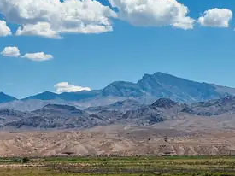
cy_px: 70
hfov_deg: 17.5
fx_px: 760
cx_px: 163
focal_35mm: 112
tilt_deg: +5.7
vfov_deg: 13.2
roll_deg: -0.8
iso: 32
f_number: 2.8
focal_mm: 9
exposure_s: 1/1575
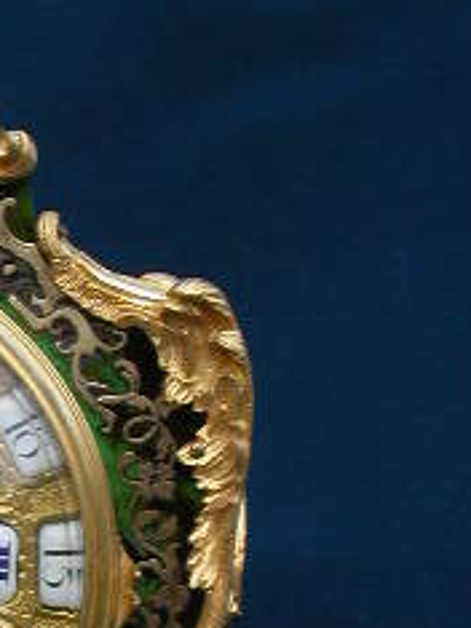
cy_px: 657
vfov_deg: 5.5
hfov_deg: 4.1
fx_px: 6519
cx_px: -155
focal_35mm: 359
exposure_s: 1/125
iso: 100
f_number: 4.6
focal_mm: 27.3
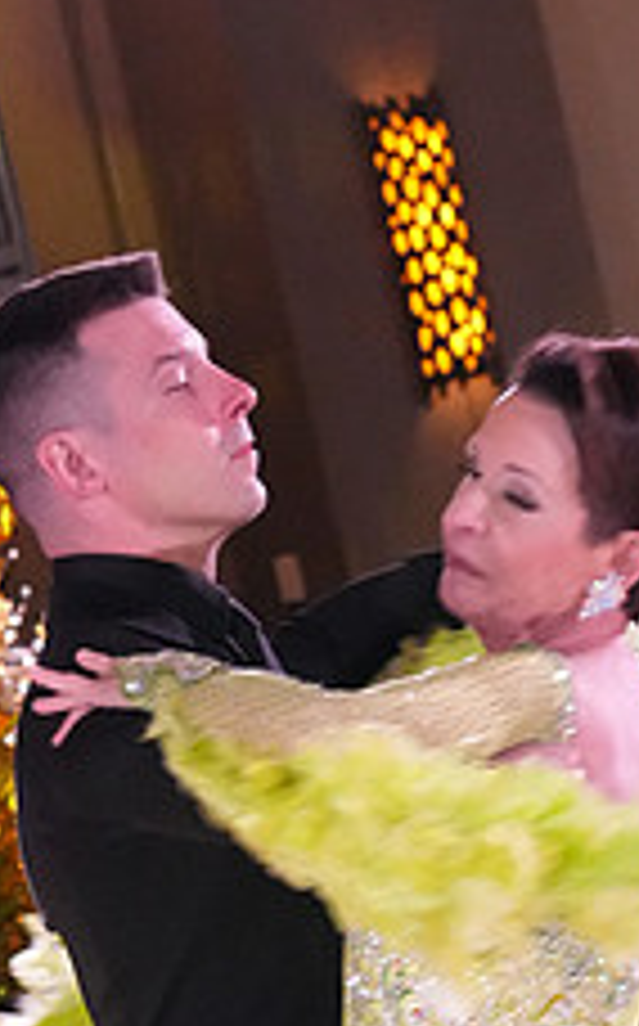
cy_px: 1256
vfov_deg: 6.4
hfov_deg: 4.0
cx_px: 493
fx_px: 9135
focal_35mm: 327
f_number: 7.1
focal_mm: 84
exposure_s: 1/250
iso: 8000
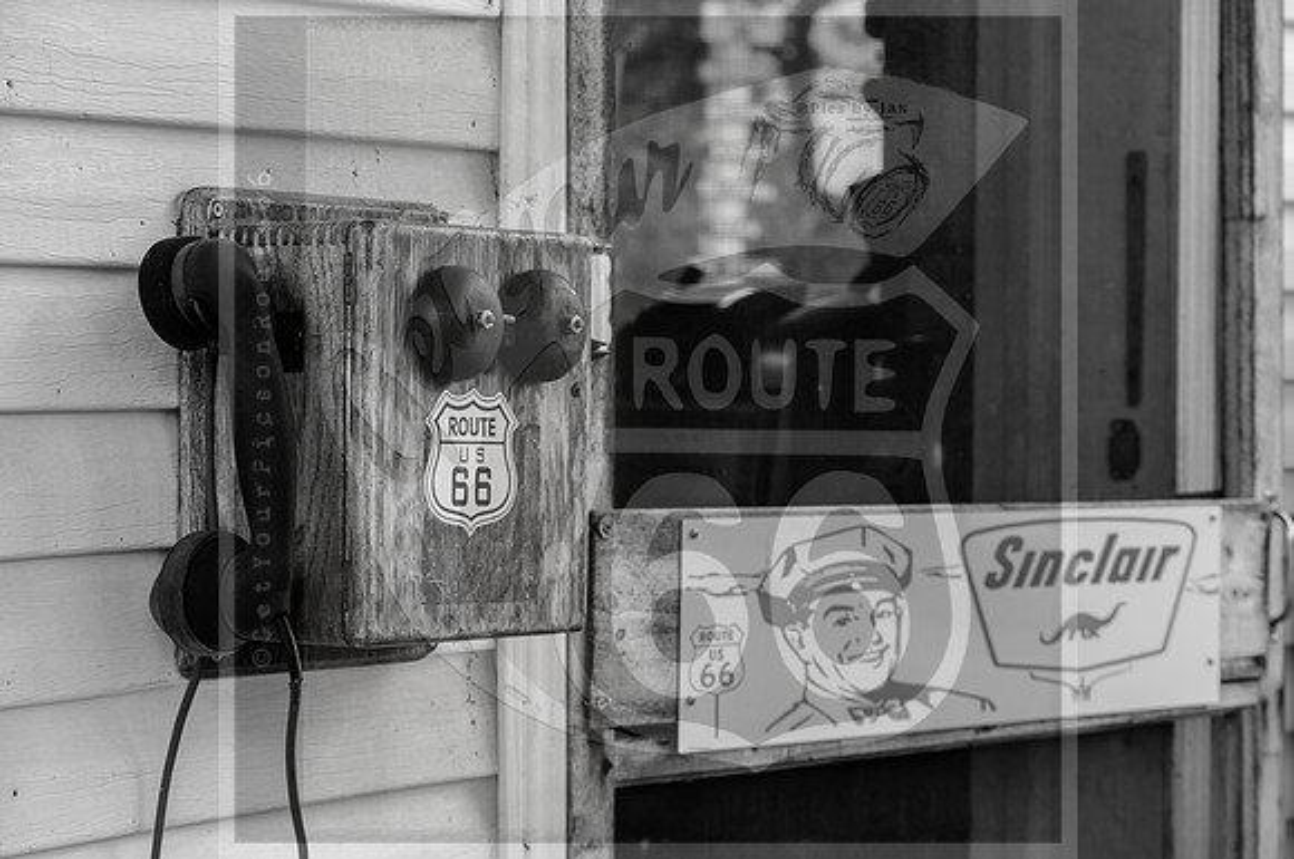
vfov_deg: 16.5
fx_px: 2961
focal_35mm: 82
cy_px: 430
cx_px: 647
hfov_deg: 24.6
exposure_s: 1/60
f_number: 8
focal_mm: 55
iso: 100
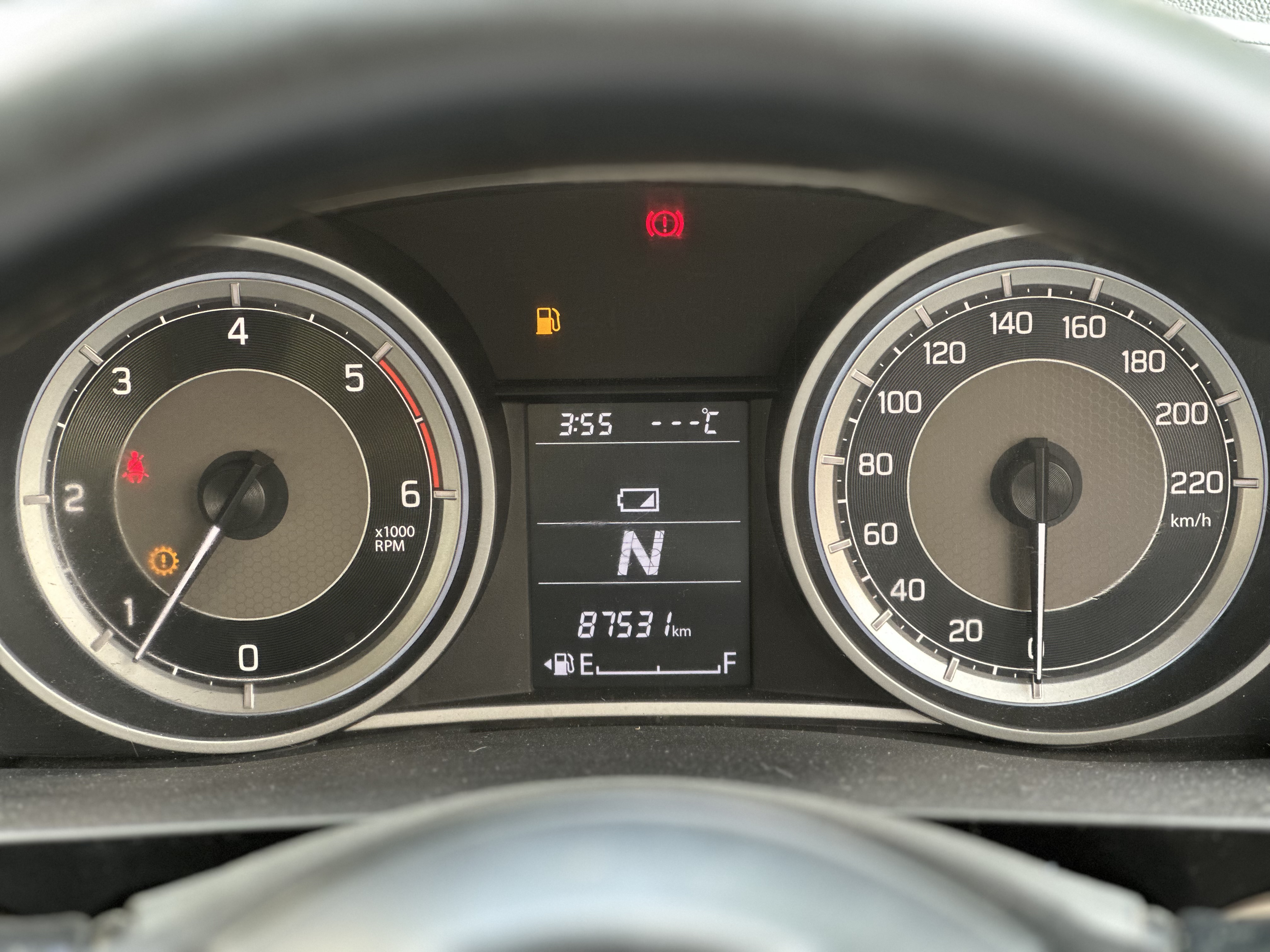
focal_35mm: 77
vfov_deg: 19.1
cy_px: 476
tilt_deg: -23.4
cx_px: 635
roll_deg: -0.1
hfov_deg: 25.3
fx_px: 2825
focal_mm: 9
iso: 200
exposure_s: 1/40
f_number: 2.8
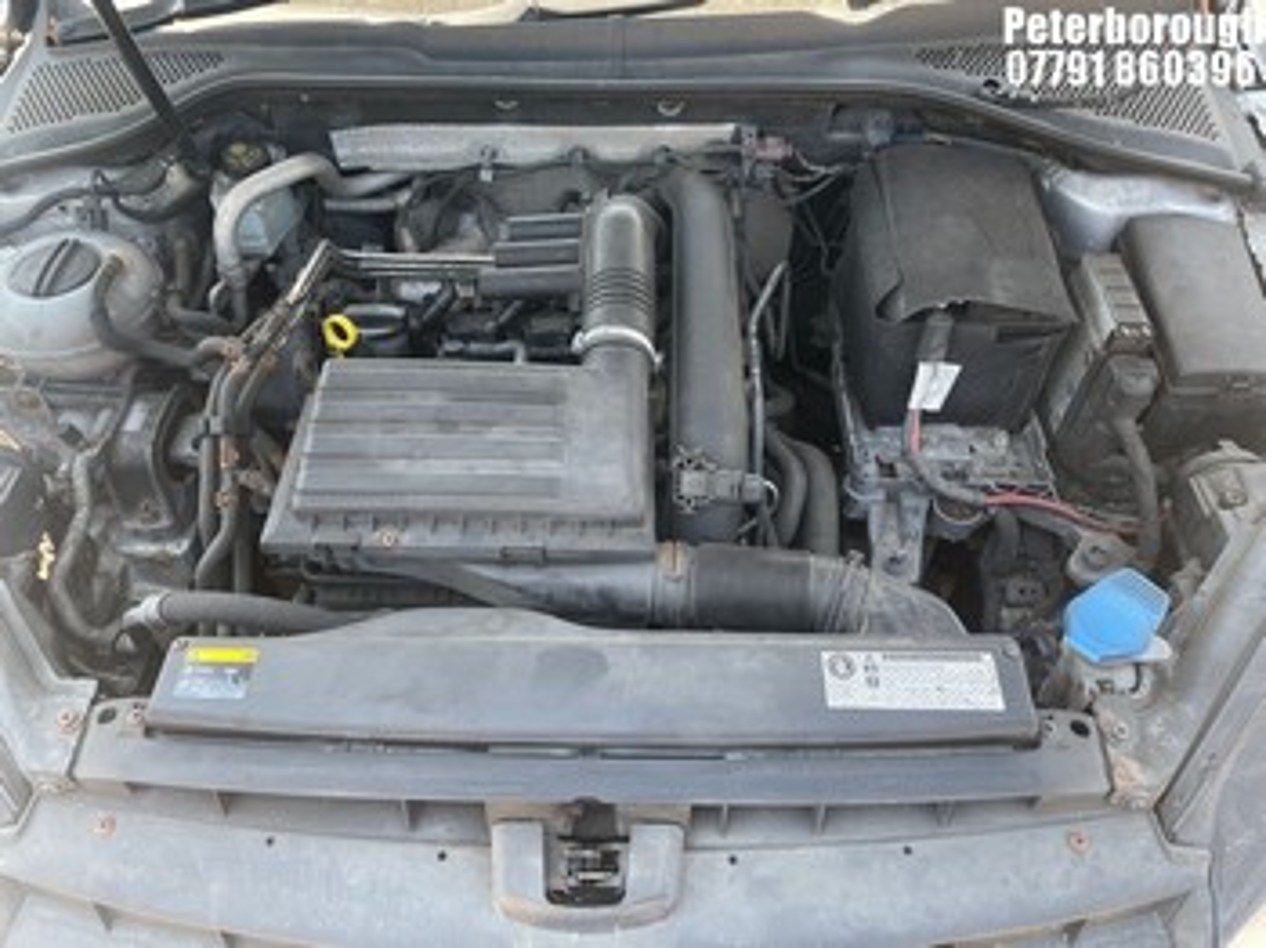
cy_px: 474
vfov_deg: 53.0
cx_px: 633
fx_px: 950
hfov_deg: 67.3
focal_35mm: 26
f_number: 1.6
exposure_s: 1/141
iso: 32
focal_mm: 4.2
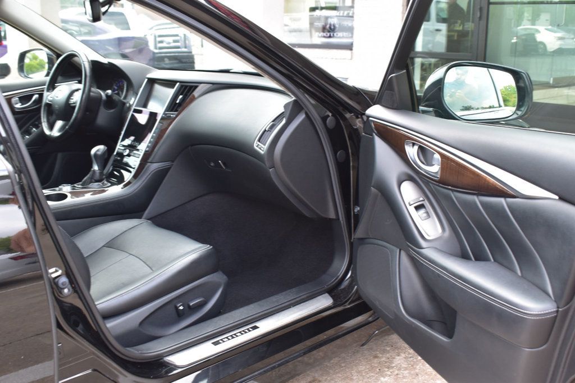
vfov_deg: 33.0
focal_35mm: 40
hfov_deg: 47.9
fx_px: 647
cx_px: 288
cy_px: 192
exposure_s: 1/50
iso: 400
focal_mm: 27
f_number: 8
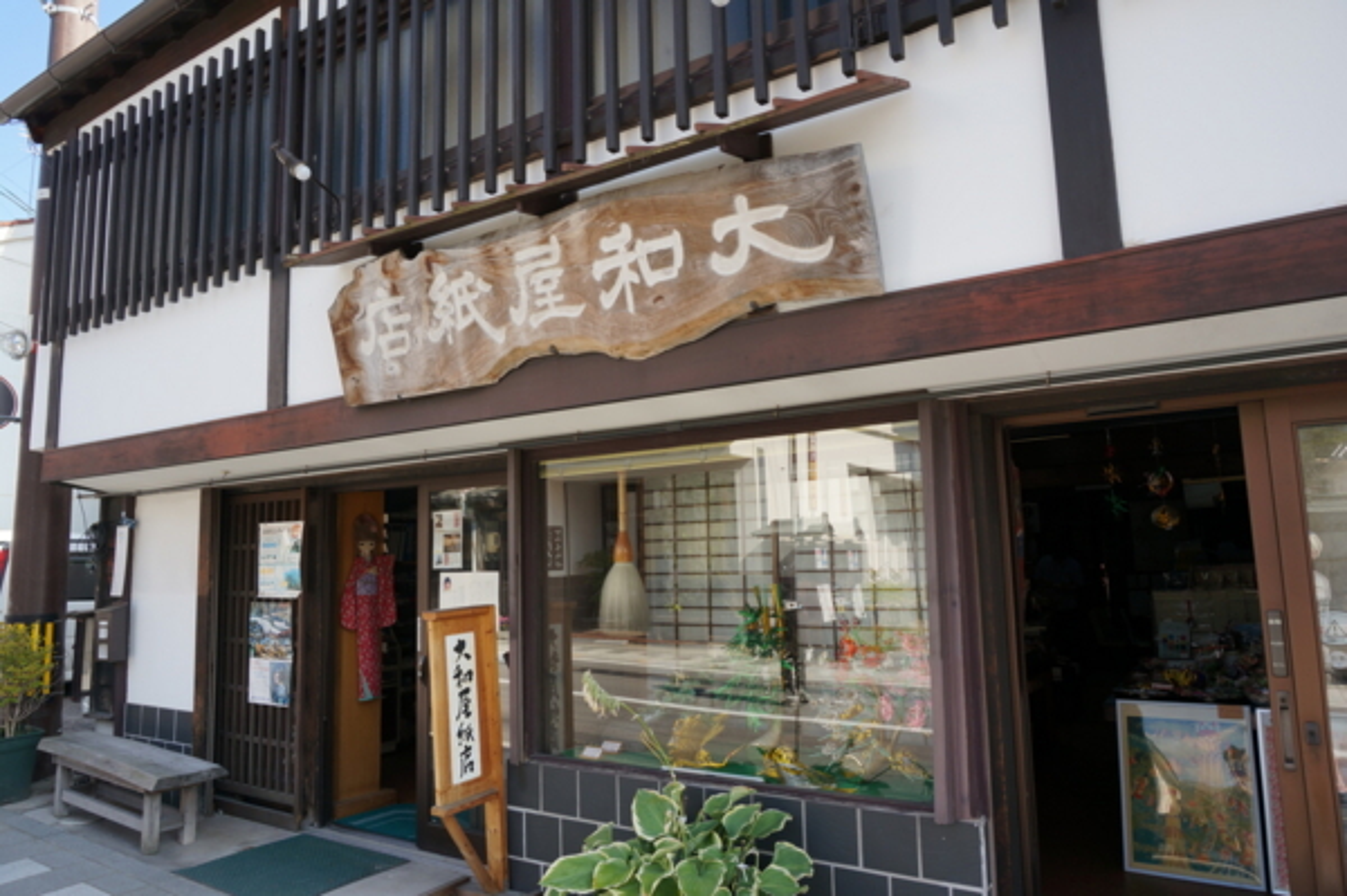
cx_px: 674
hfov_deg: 73.8
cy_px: 448
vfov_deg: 53.1
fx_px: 897
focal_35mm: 24
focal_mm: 16
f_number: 6.3
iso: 100
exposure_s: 1/100
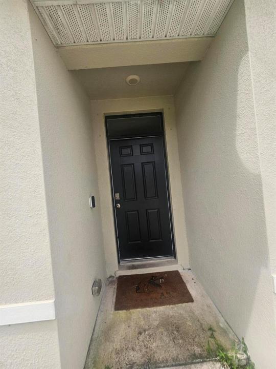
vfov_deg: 106.2
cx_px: 138
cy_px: 184
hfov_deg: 89.9
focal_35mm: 13
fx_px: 138
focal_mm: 2.2
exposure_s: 1/878
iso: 50
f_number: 2.2
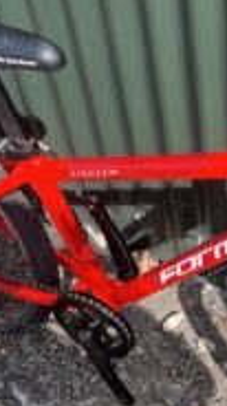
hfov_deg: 15.9
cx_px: 234
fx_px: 795
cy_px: 232
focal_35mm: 74
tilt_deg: -52.6
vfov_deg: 28.6
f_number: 1.6
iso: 50
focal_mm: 5.1
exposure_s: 1/1372
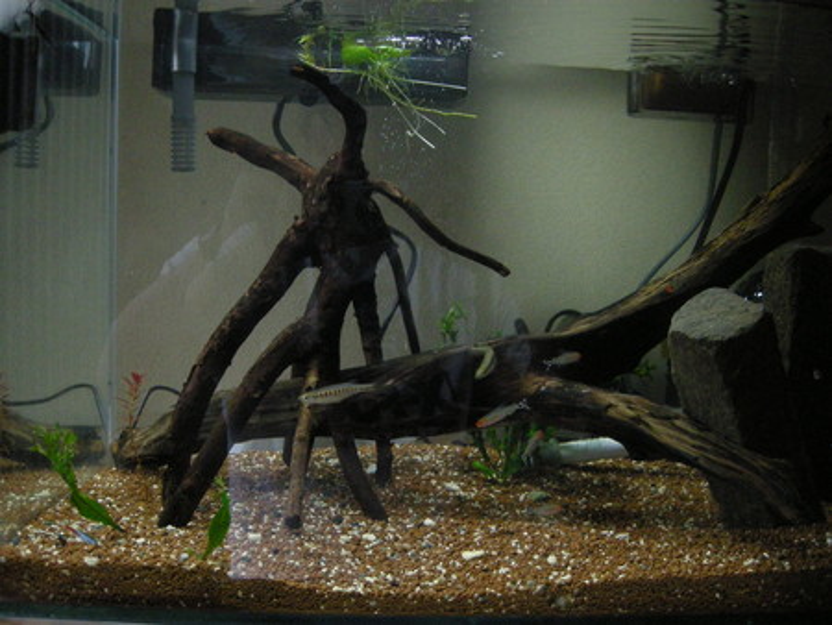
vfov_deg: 40.7
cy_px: 312
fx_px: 842
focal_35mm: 35
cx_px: 416
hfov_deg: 52.6
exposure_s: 1/65
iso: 400
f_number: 2.8
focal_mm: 5.7
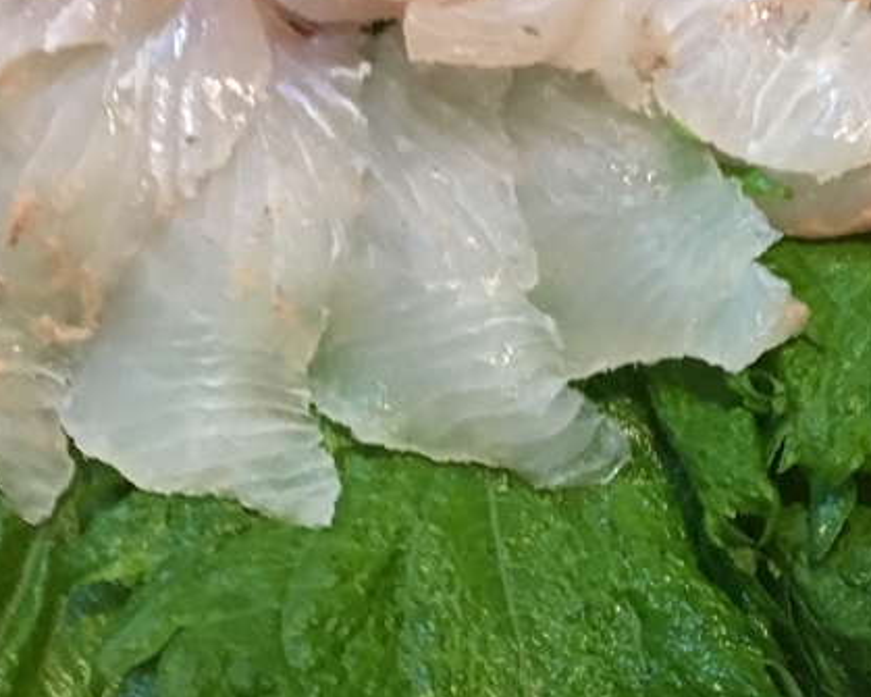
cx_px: 821
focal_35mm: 81
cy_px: 485
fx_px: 2088
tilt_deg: -84.2
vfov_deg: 18.9
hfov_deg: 22.8
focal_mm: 4.15
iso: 200
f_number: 2.2
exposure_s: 1/33
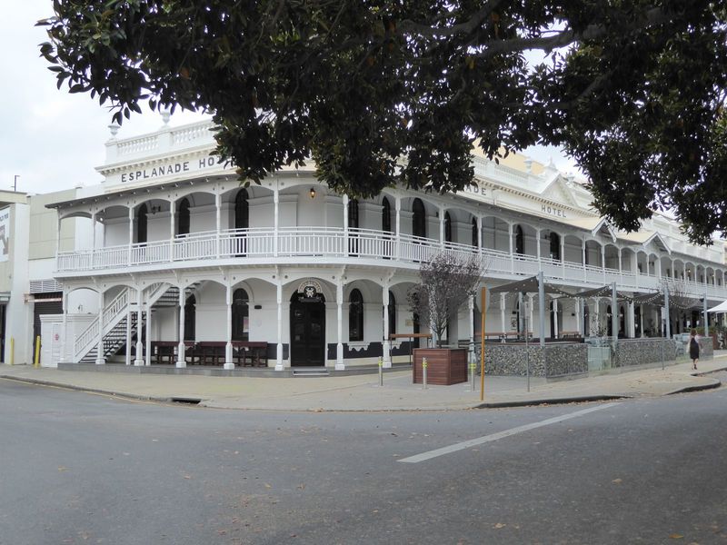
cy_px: 272
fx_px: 819
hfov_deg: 47.9
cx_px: 364
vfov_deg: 36.8
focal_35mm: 39
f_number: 3.7
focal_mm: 6.7
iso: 160
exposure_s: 1/160
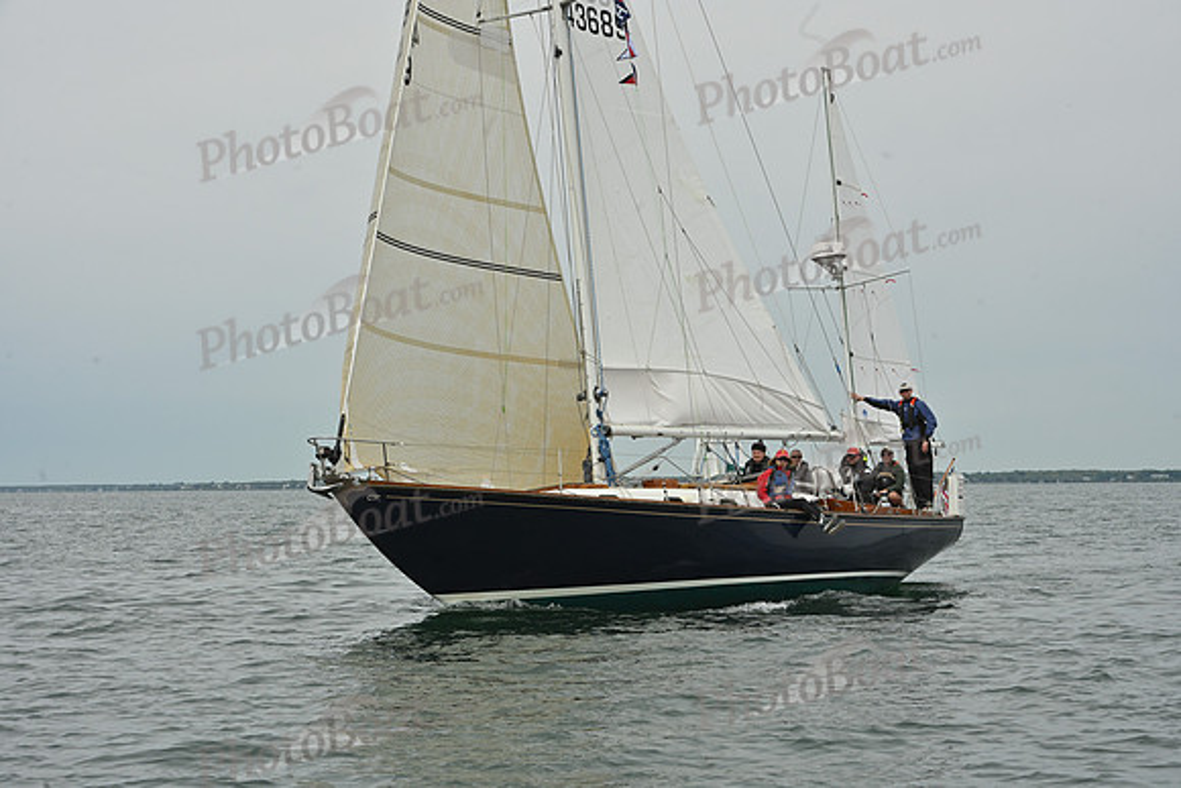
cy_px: 394
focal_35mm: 82
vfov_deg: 16.7
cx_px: 590
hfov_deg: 24.8
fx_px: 2691
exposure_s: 1/800
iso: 320
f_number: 10
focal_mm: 82
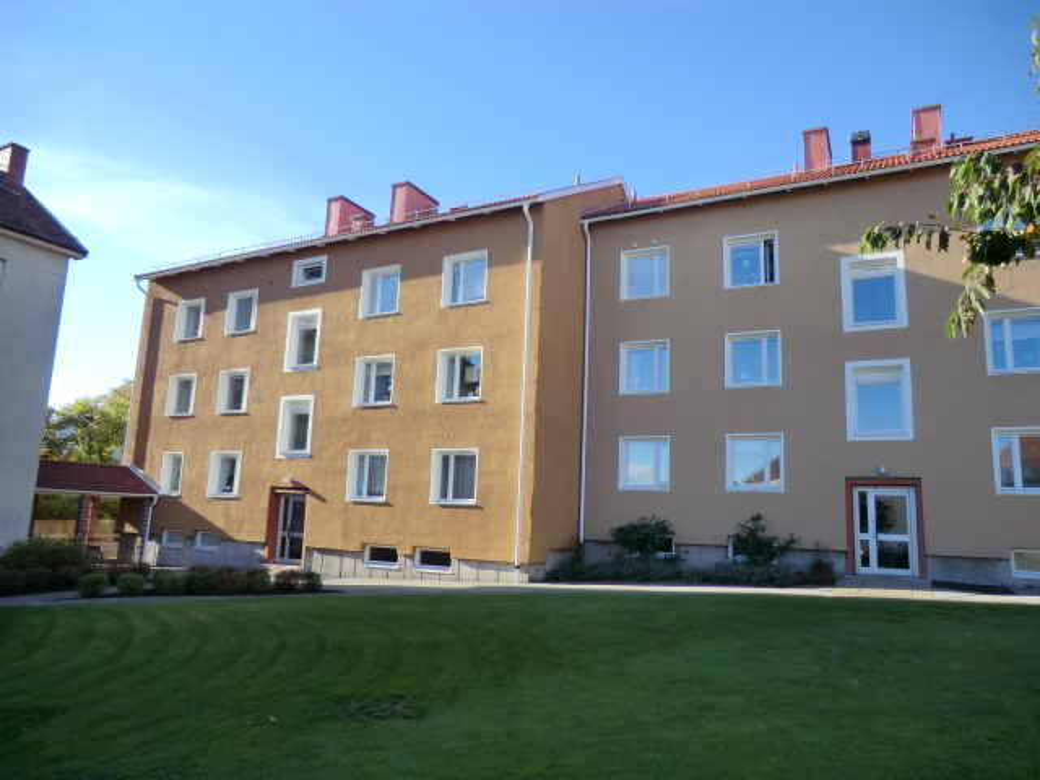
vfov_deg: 56.8
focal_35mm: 24
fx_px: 721
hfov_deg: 71.6
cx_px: 520
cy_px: 390
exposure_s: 1/320
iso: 64
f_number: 3.2
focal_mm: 4.3
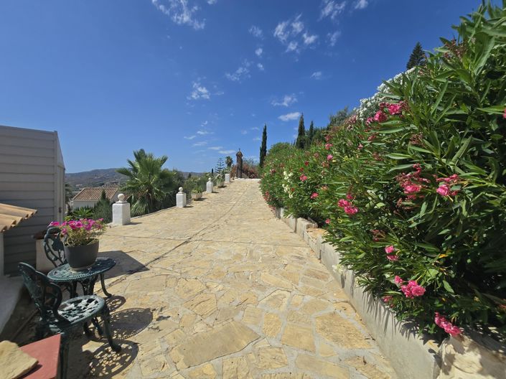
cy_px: 190
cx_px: 253
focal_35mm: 13
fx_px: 190
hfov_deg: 106.2
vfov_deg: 89.9
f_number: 2.2
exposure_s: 1/3697
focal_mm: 2.2
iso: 50
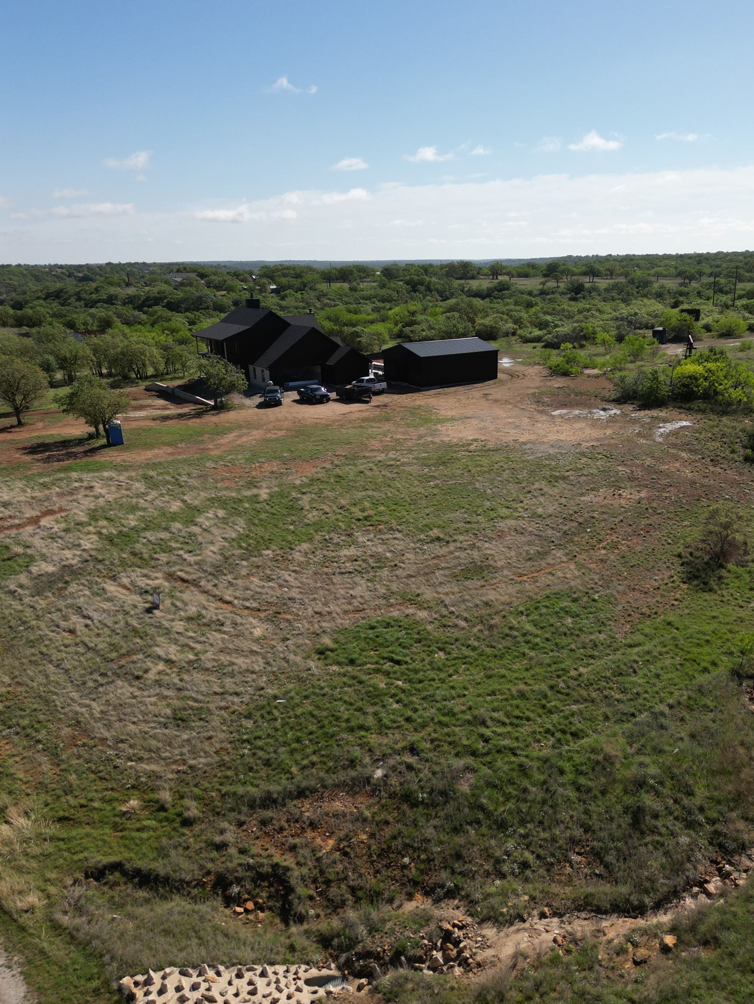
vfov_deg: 63.2
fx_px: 813
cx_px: 431
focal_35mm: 28
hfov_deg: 49.6
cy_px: 566
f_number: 1.7
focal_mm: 6.72
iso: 100
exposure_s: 1/100
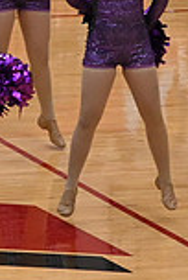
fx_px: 3119
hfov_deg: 3.4
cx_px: -308
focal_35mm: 400
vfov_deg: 5.1
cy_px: 134
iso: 6400
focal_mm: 70
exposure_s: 1/400
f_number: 4
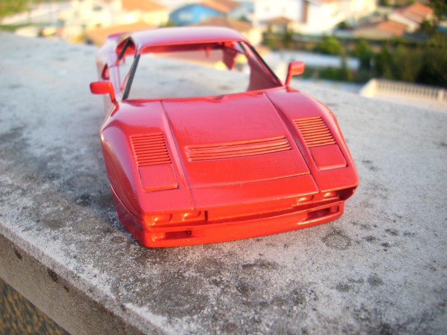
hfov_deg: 58.4
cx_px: 224
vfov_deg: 45.4
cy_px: 168
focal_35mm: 31
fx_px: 400
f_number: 2.8
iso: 50
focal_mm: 6.2
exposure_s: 1/135
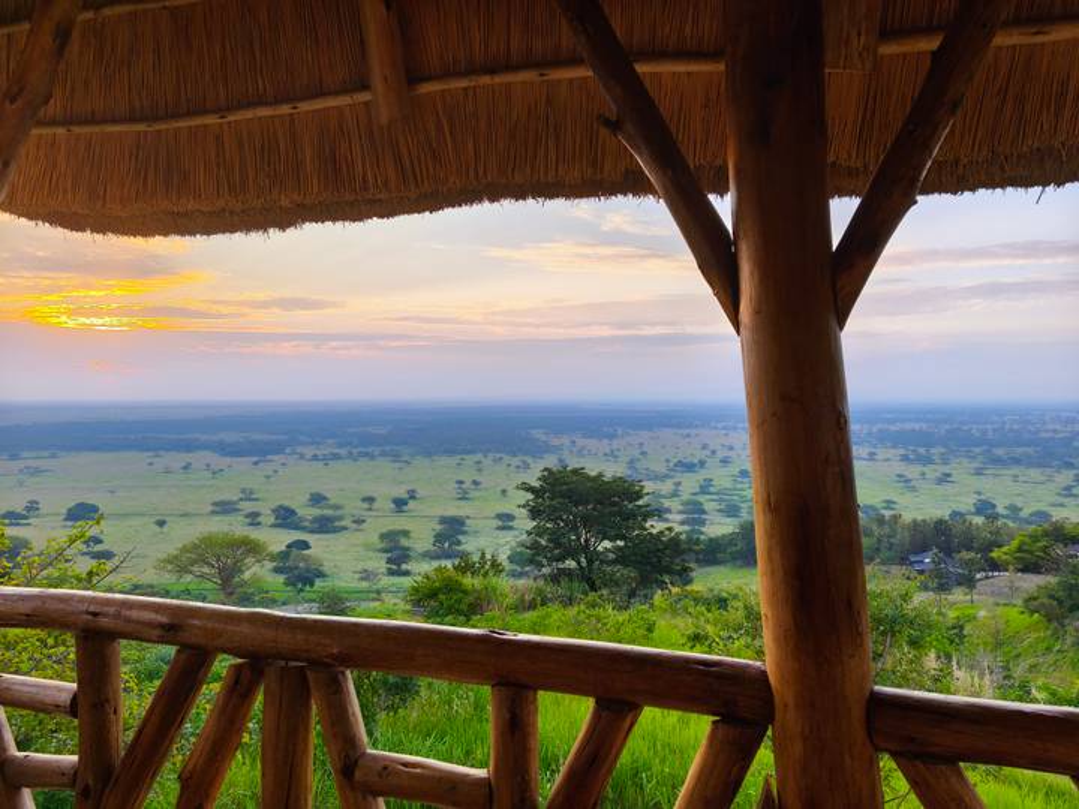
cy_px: 404
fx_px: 717
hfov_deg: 73.9
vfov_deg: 58.9
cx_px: 540
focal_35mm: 23
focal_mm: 5.35
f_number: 1.7
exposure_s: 1/100
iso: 200
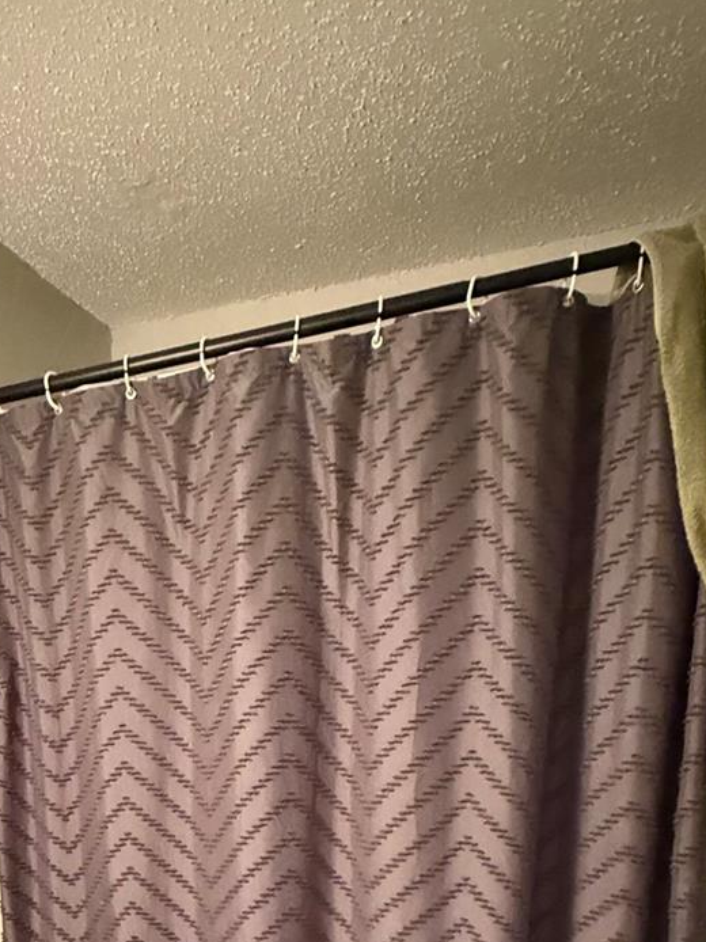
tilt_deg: -13.0
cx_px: 219
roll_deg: +1.9
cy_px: 941
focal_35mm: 31
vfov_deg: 48.2
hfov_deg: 44.5
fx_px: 844
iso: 1600
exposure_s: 1/40
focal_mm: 2.22
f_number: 2.2
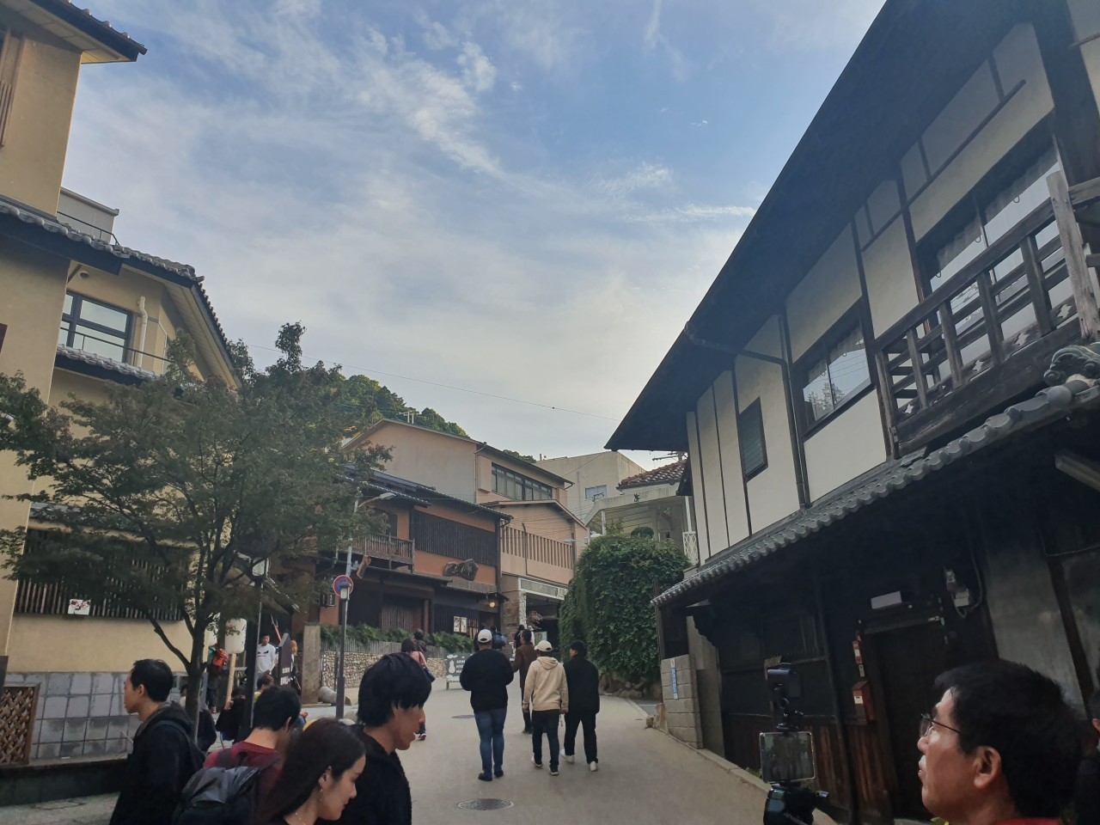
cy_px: 412
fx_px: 826
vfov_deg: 53.1
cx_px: 550
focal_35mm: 26
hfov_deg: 67.3
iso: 50
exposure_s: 1/1140
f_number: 2.4
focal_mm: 4.32
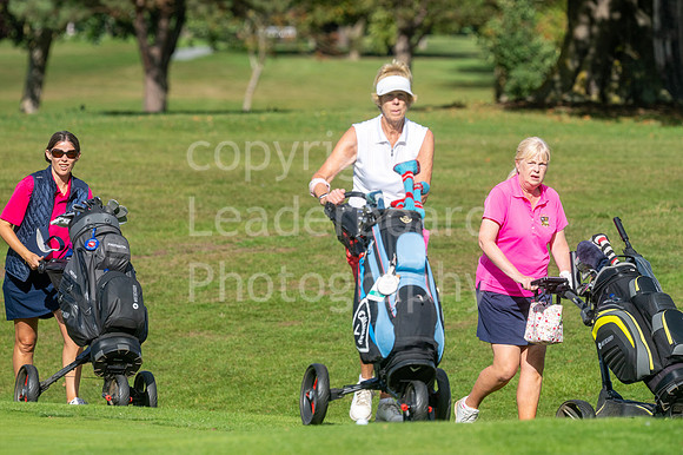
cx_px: 342
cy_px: 228
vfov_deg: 3.1
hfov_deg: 4.6
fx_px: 8532
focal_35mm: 450
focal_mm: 300
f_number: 5.6
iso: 250
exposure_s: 1/2500
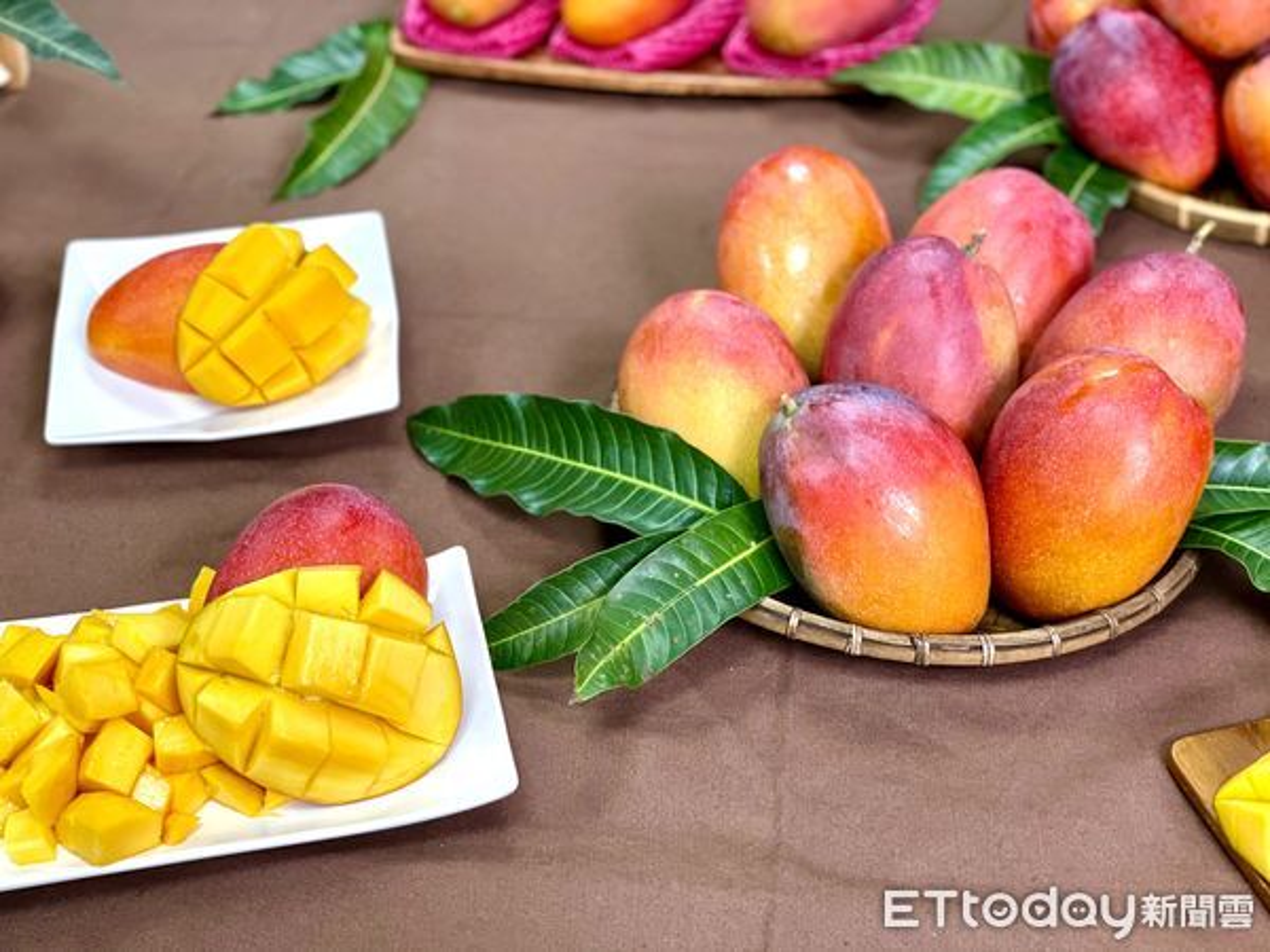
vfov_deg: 28.0
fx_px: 1908
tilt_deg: -37.3
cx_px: 635
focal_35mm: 52
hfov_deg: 36.8
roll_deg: -0.9
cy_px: 476
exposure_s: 1/120
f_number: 2
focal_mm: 6
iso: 160
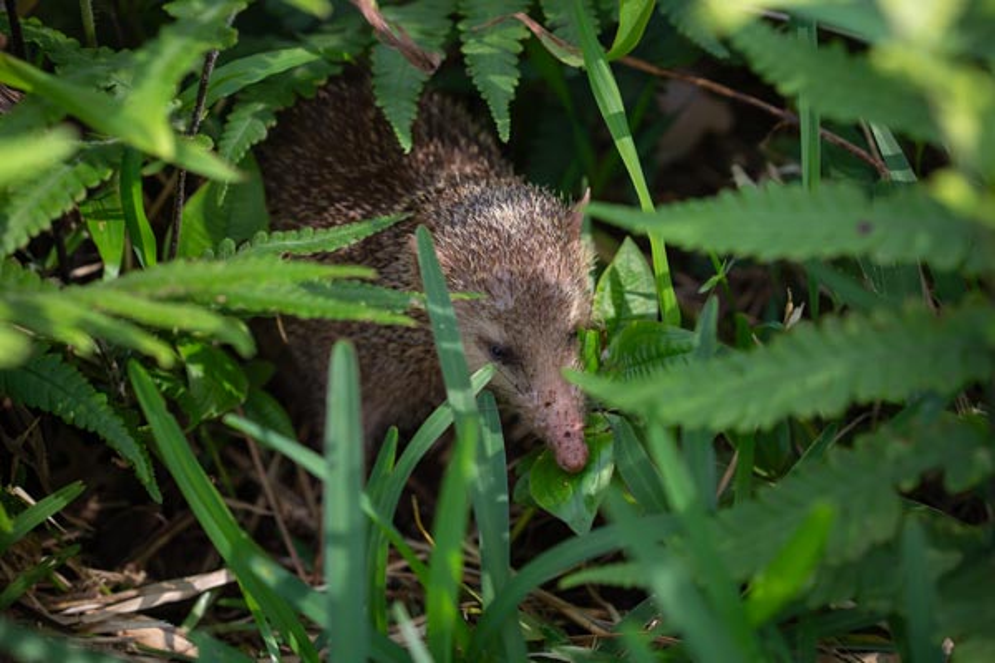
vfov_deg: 16.1
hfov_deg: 23.9
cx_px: 498
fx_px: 2349
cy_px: 332
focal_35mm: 85
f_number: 2.8
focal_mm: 85
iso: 800
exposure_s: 1/1250
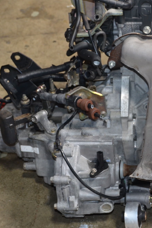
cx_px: 157
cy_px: 101
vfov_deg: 24.7
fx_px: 519
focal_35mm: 82
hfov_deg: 16.3
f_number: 4
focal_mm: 30
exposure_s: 1/60
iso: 800
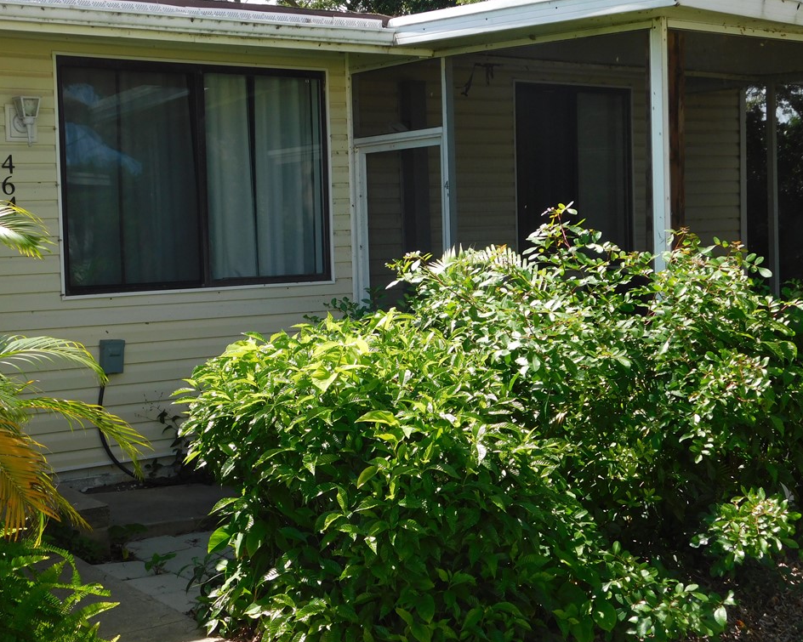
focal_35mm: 54
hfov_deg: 34.7
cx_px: 379
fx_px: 1283
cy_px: 325
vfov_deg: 28.1
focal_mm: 9
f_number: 3.8
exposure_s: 1/400
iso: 125
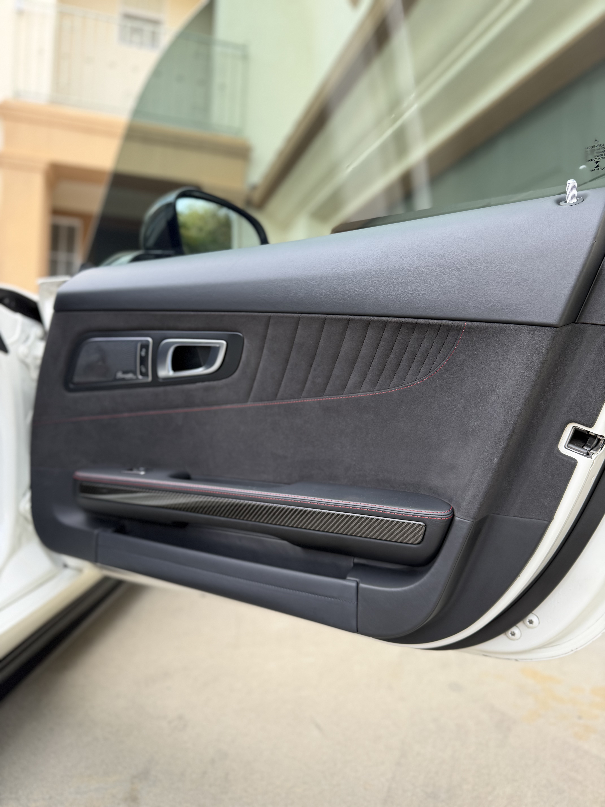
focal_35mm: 24
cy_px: 404
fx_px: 559
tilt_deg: -1.1
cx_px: 302
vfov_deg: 71.6
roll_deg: -3.5
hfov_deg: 56.8
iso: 100
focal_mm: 6.76
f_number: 1.78
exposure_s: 1/121
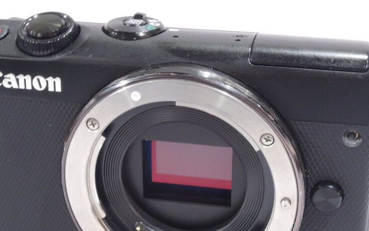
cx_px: 169
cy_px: 152
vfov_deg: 15.0
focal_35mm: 87
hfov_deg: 23.8
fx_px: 875
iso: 400
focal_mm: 9
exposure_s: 1/20
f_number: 5.2
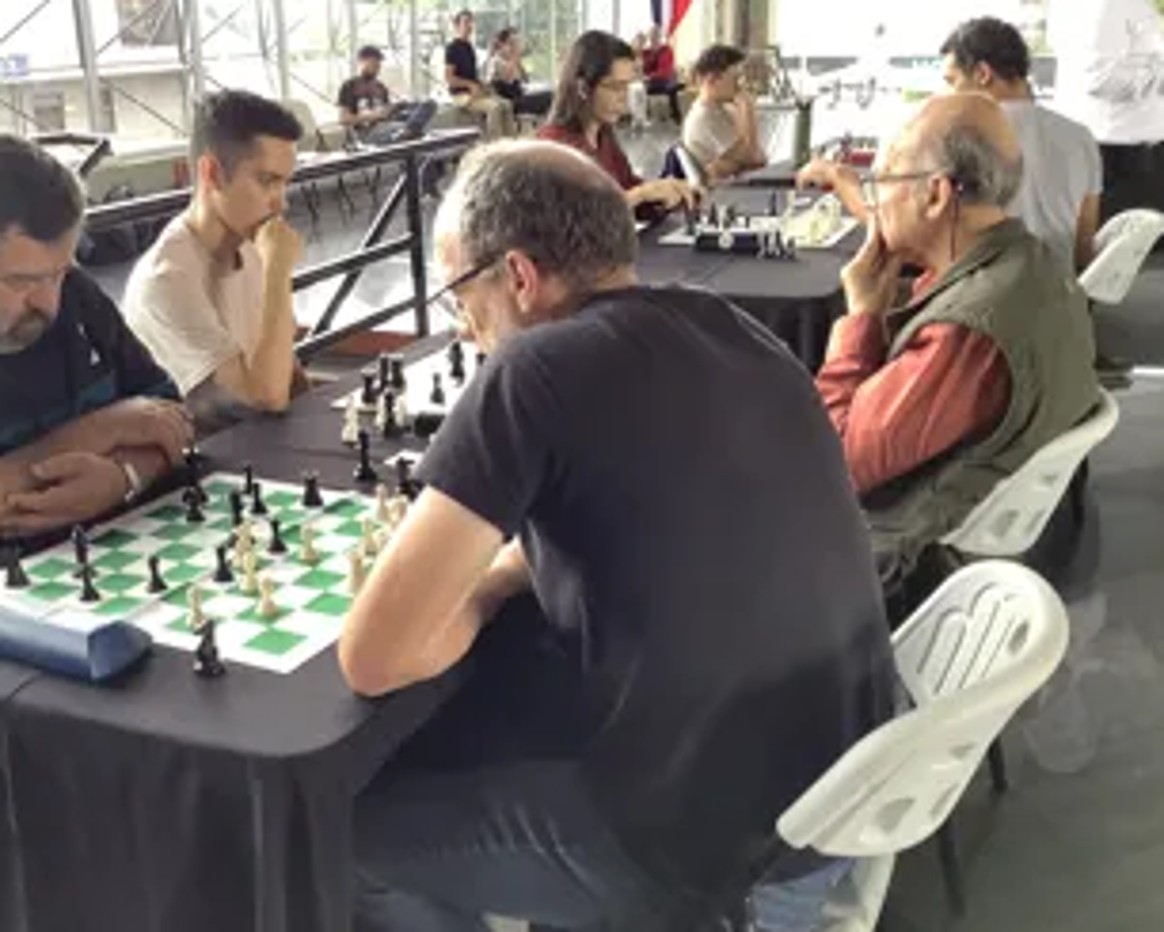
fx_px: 1310
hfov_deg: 47.5
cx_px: 445
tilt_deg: -22.0
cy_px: 506
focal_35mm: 38
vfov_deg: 39.1
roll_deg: +1.0
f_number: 2.4
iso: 100
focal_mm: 3.3
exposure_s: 1/60
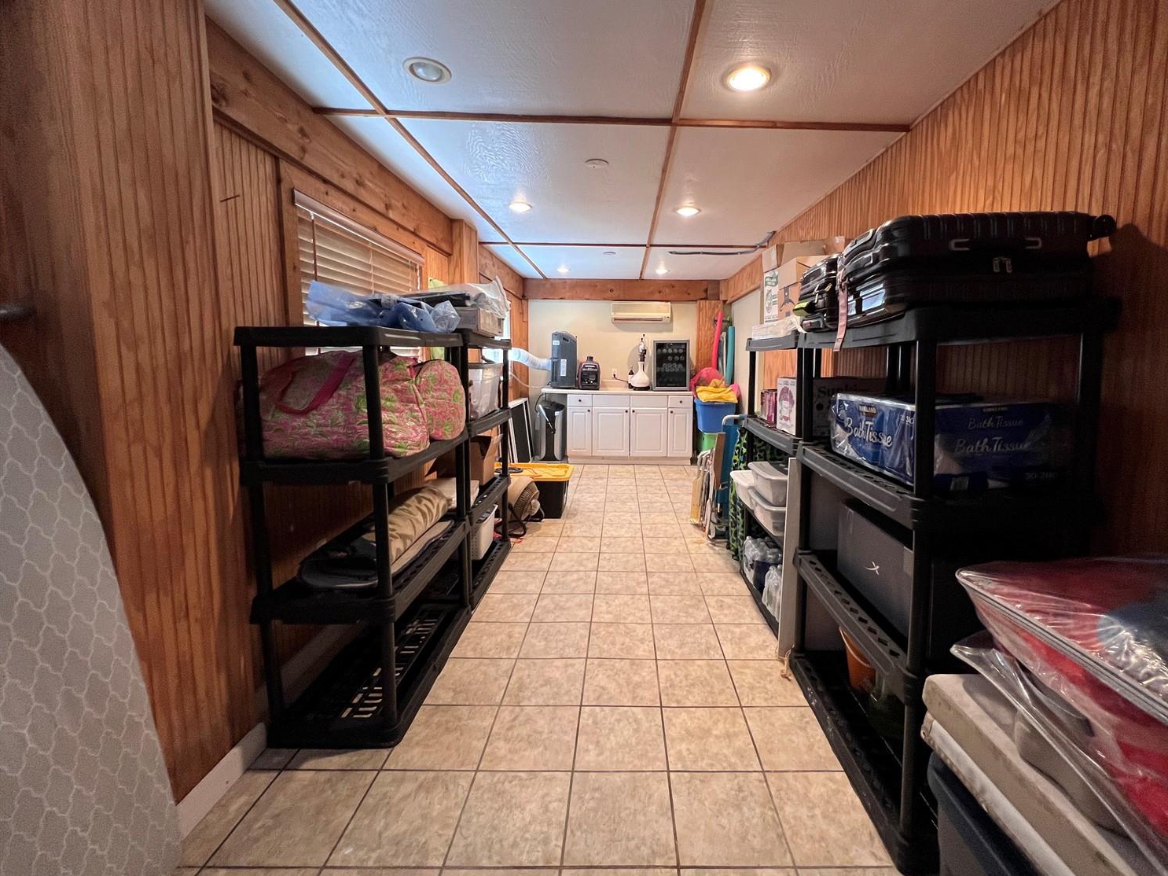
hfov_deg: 101.9
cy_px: 409
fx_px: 472
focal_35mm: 14
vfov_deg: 85.5
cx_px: 627
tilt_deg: -5.7
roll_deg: -0.5
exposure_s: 1/60
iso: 320
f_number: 1.8
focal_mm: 1.57
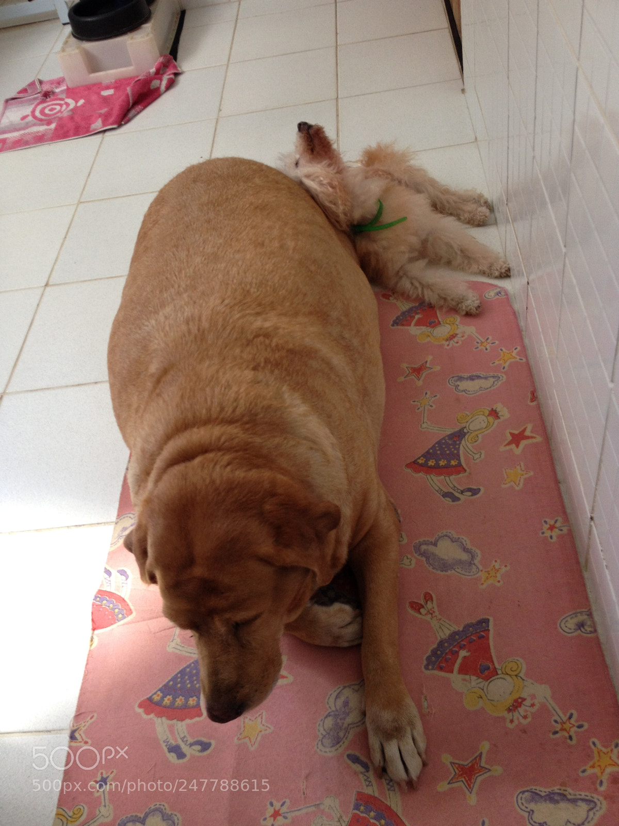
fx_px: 834
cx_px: 310
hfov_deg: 40.7
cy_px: 413
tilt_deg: -46.7
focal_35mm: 35
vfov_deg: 52.6
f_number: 2.4
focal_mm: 4.28
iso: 80
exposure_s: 1/20
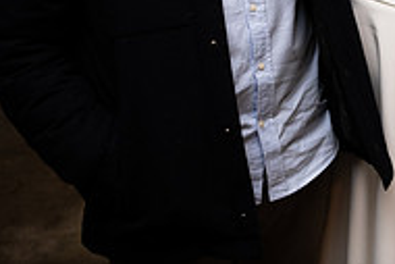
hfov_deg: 17.9
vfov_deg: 12.2
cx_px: 501
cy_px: -136
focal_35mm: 107
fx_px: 1175
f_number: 3.5
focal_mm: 35
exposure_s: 1/160
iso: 800
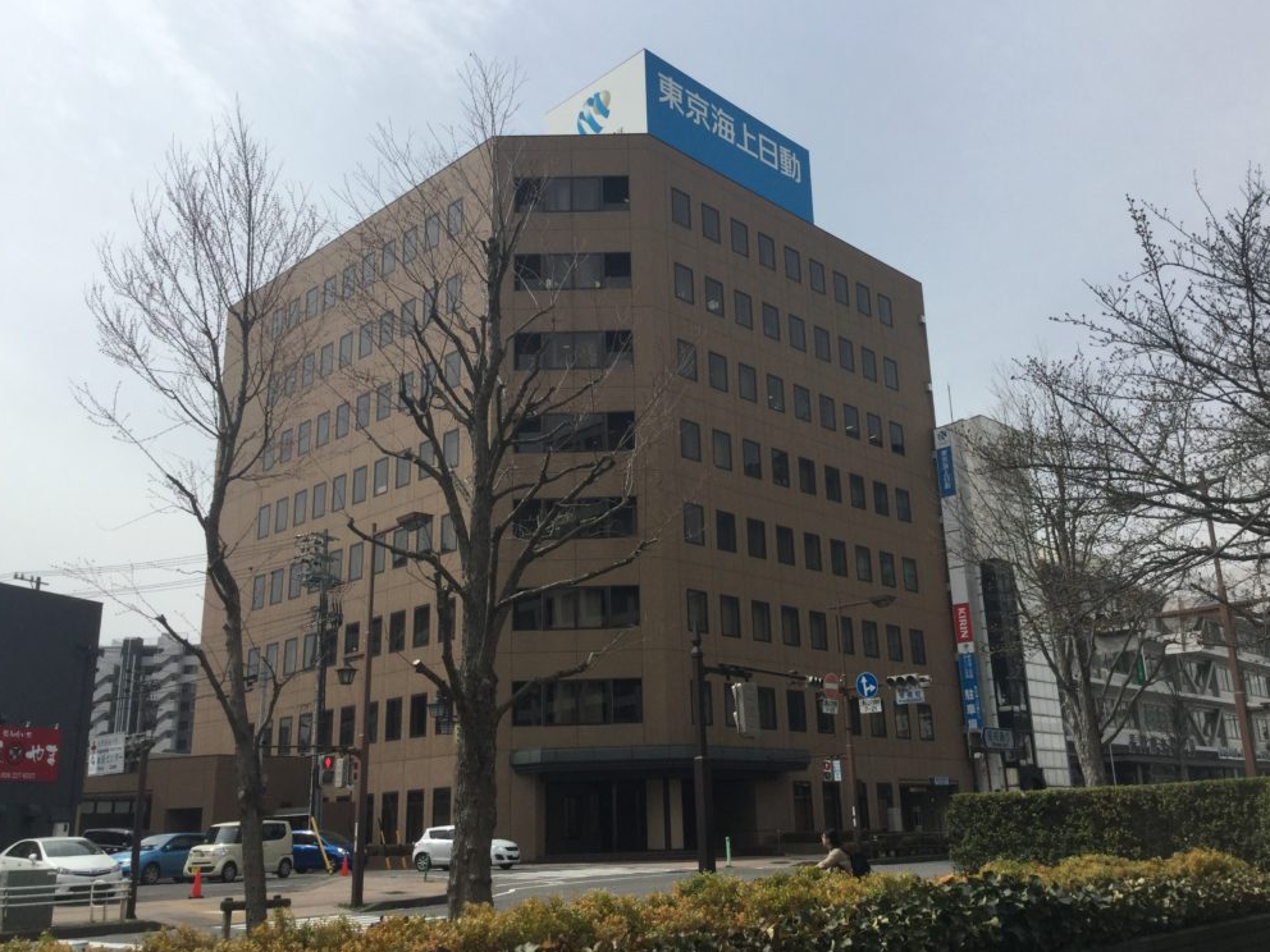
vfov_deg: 44.2
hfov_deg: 56.8
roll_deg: +1.3
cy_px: 467
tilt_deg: +15.9
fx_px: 1174
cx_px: 641
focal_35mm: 32
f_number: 2.4
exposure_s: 1/1631
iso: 25
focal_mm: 3.3
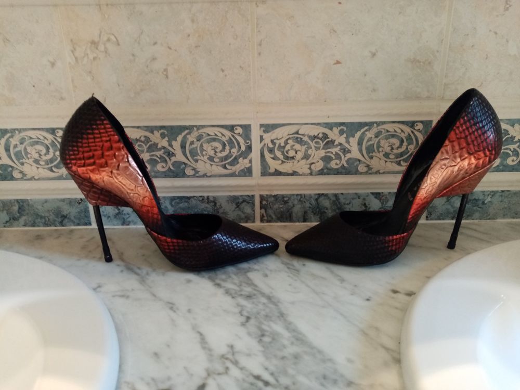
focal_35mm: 26
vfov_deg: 53.1
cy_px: 195
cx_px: 260
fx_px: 391
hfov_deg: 67.3
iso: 385
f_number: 1.8
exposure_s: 1/25
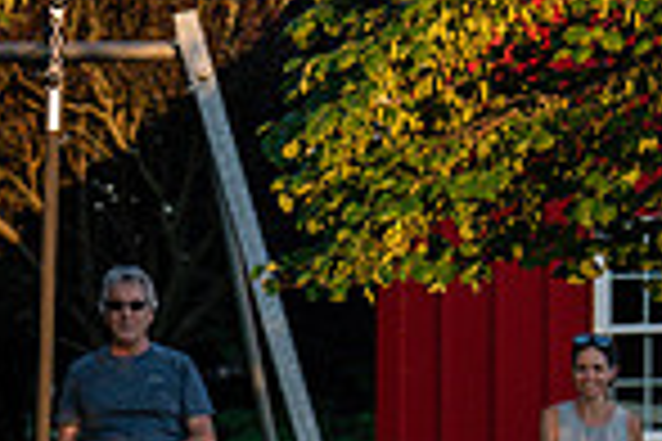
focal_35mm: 388
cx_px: 266
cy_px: 802
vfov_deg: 3.5
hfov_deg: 5.3
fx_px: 7134
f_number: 2.8
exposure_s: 1/1250
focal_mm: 70
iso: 320
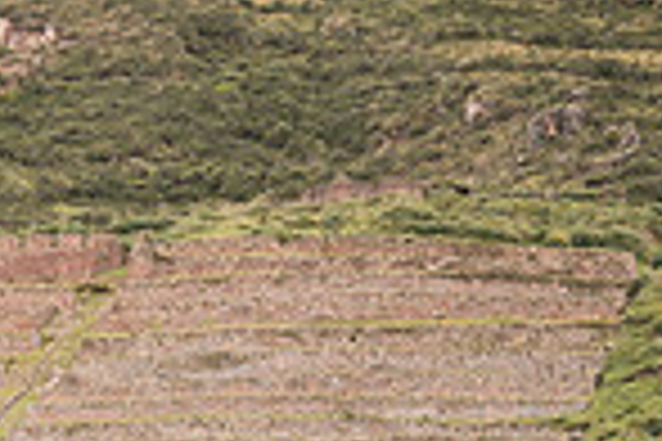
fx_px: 4431
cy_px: 763
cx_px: -189
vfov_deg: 5.6
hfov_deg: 8.4
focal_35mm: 241
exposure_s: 1/160
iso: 160
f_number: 8
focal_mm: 61
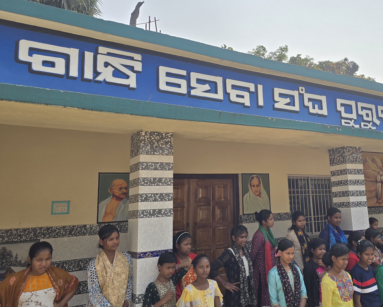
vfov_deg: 44.5
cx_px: 263
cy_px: 134
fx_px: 374
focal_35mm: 33
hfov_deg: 52.9
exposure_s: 1/917
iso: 12
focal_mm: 6.3
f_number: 1.7
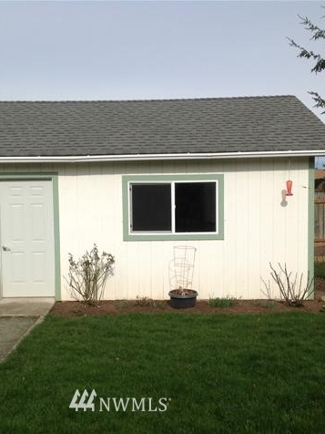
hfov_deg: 30.7
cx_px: 120
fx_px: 588
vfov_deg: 40.4
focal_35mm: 47
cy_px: 217
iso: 64
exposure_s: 1/3030
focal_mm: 4.28
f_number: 2.4
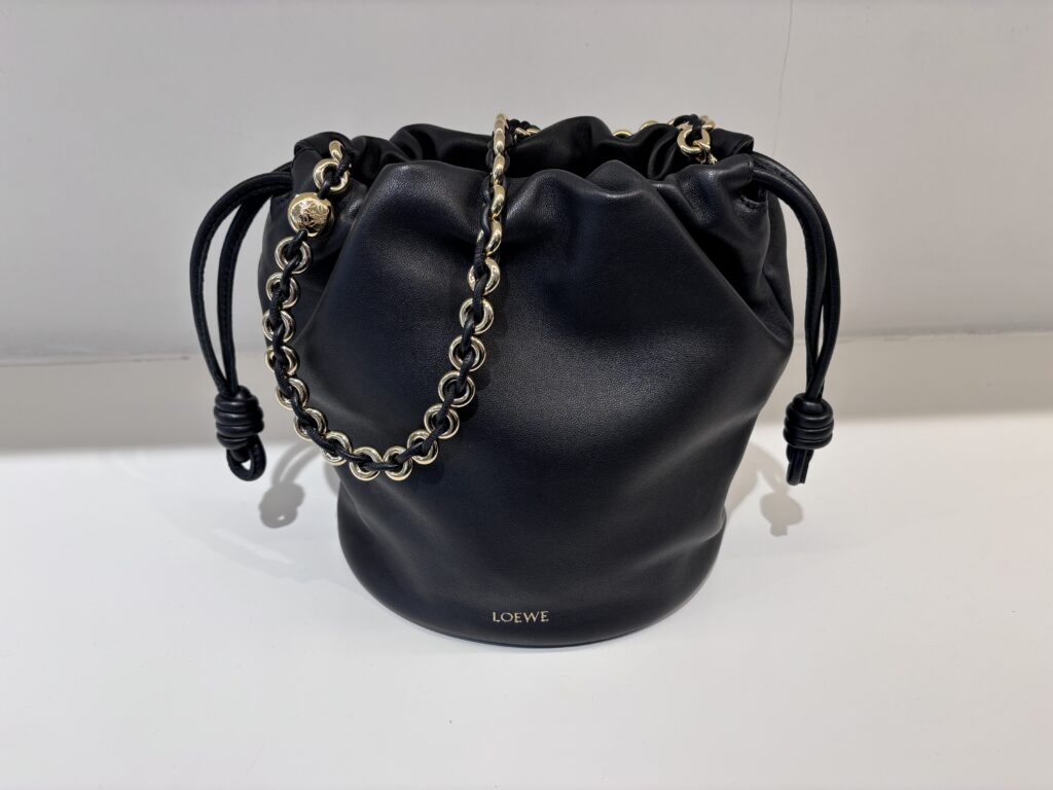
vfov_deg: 53.1
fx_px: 791
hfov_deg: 67.3
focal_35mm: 26
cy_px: 395
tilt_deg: -28.0
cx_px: 526
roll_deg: -0.8
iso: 32
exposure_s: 1/128
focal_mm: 5.96
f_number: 1.6
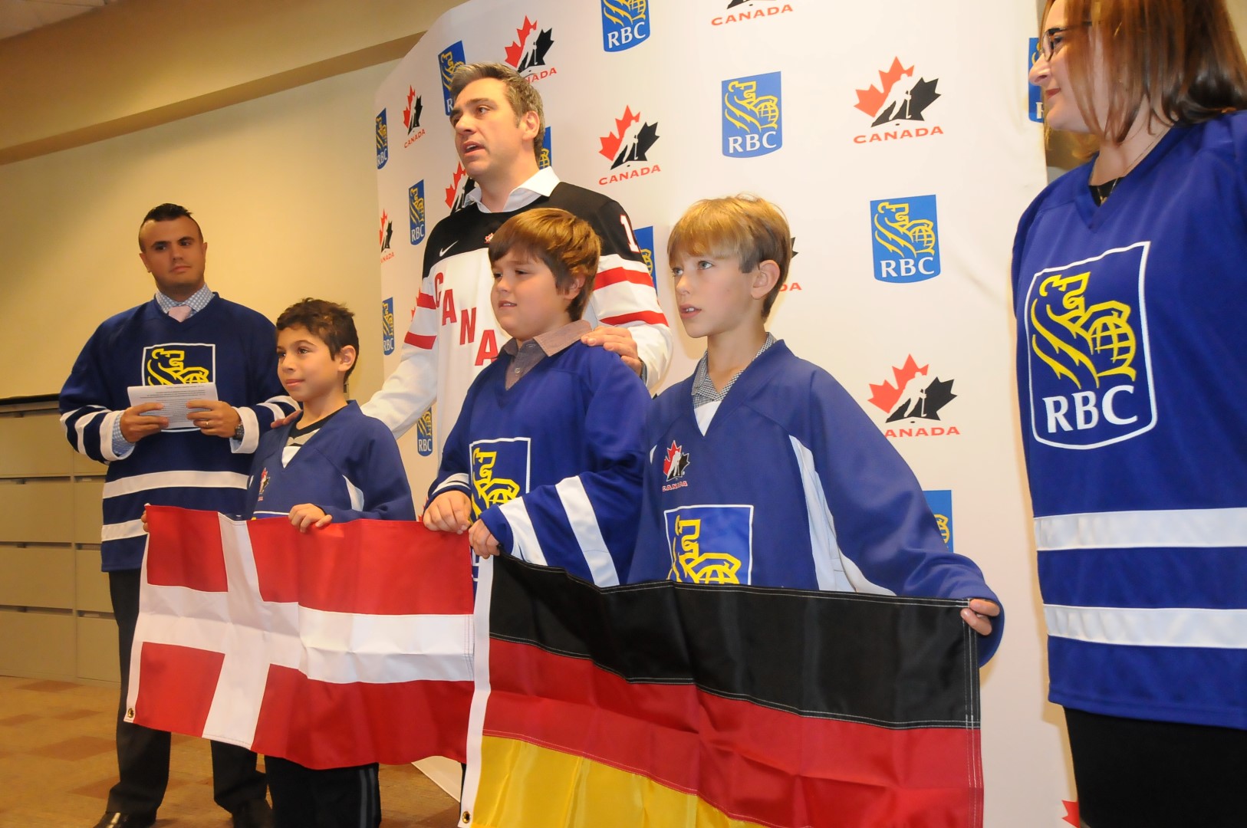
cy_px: 414
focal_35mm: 33
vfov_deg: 39.9
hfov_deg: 57.3
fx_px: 1142
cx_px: 624
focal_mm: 22
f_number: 6.3
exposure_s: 1/60
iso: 2500
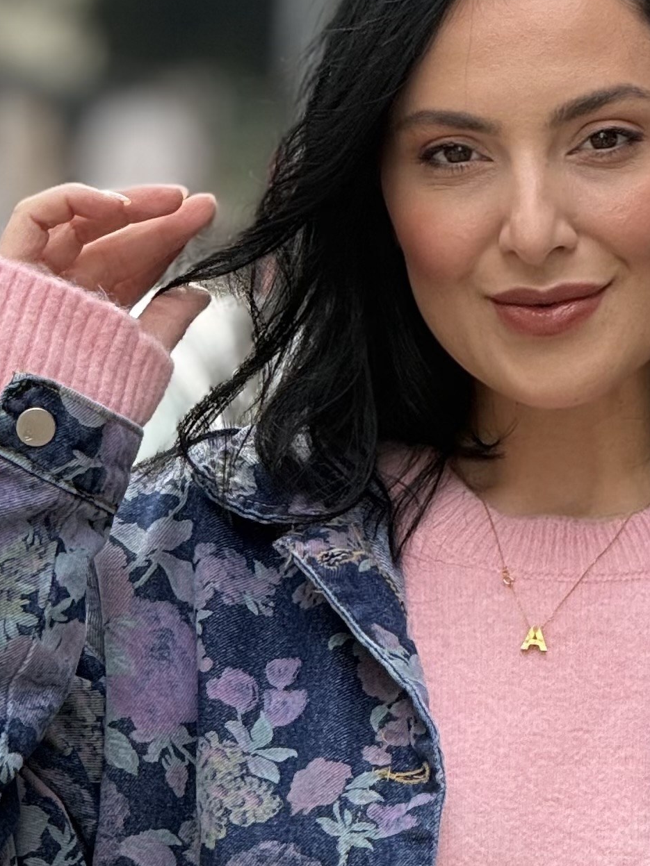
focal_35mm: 388
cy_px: 834
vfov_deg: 5.1
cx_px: 471
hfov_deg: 3.8
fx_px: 9716
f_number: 2.8
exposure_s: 1/354
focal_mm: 15.66
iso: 64
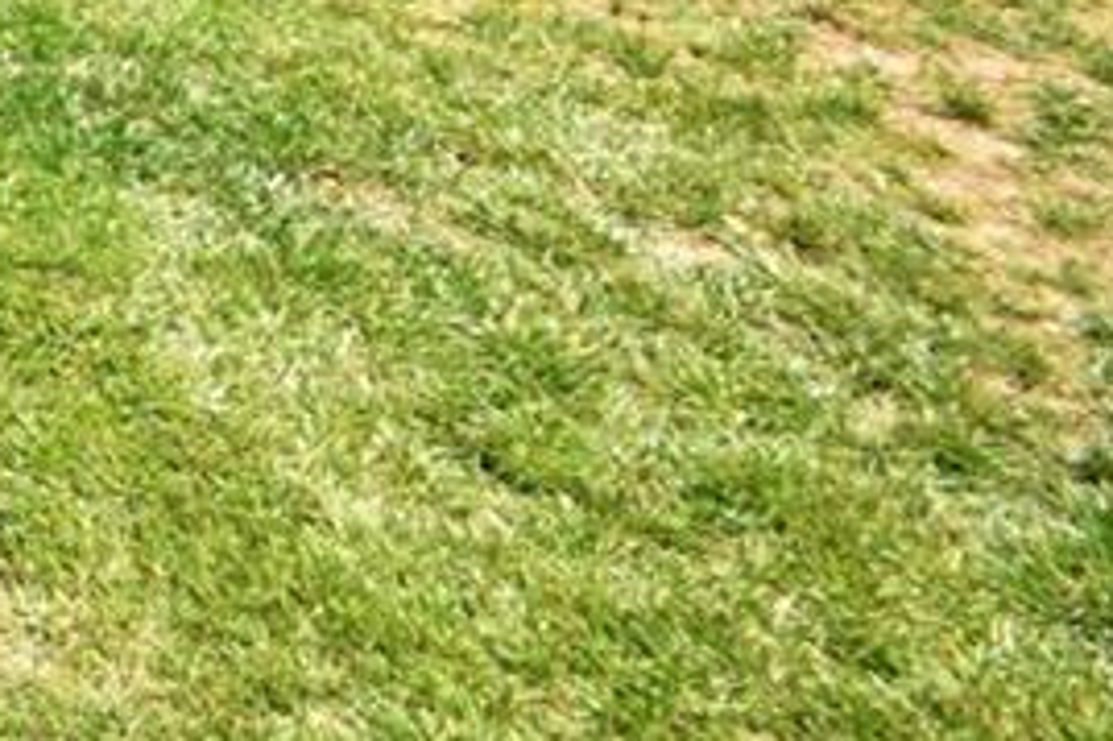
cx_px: -981
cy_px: -658
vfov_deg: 18.0
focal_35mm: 57
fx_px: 1761
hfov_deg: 20.8
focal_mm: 10
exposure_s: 1/200
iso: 400
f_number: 10
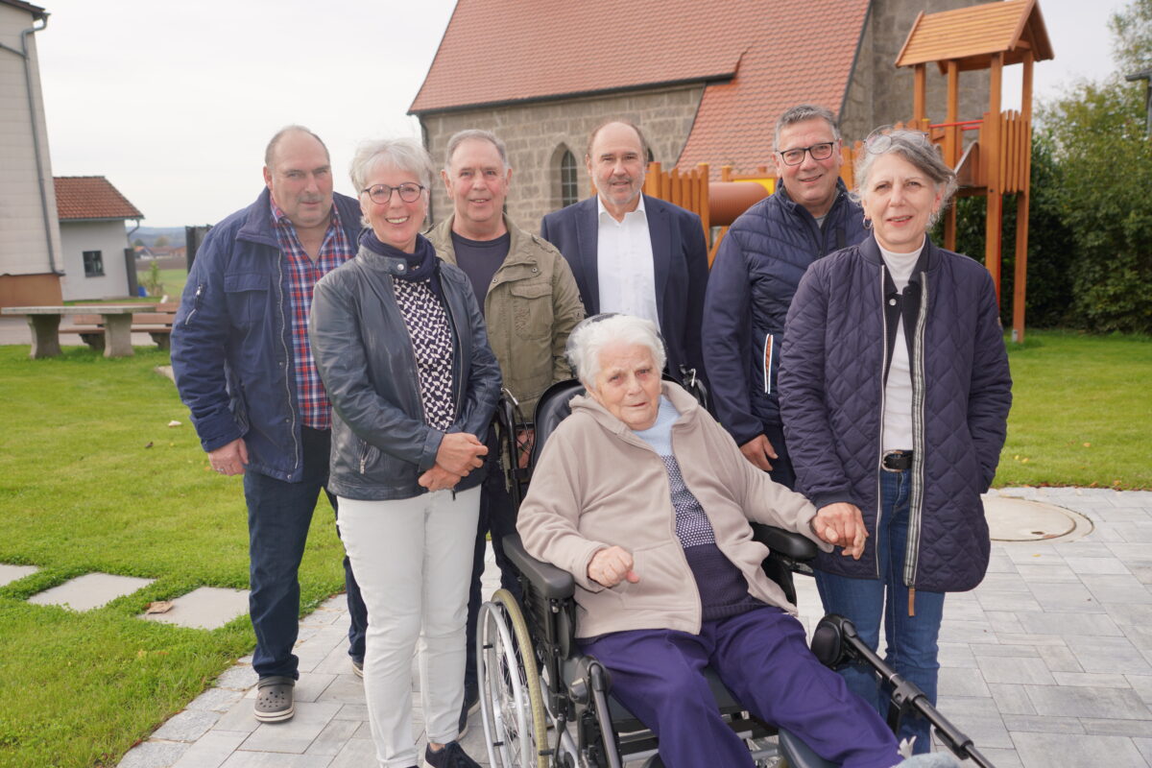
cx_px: 576
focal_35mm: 32
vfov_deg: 41.1
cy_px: 384
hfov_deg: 58.7
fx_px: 1024
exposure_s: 1/250
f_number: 4
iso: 100
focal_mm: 32
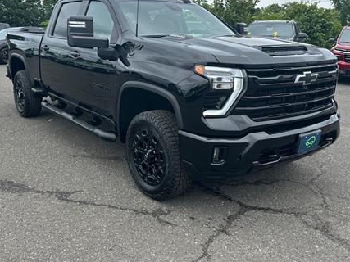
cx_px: 175
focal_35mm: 36
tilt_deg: -9.1
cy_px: 96
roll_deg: -0.3
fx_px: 364
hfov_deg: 51.4
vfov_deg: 39.3
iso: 80
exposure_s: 1/1256
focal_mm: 6.86
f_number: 1.78
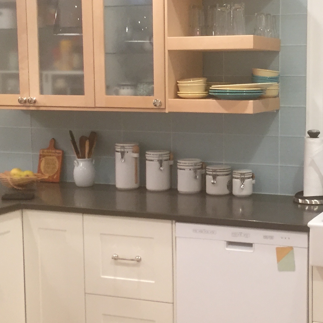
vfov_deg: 26.1
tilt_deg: -7.7
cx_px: 246
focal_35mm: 66
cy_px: 154
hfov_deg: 25.8
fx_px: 697
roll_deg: -0.8
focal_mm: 4.15
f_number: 2.2
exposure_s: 1/30
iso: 125
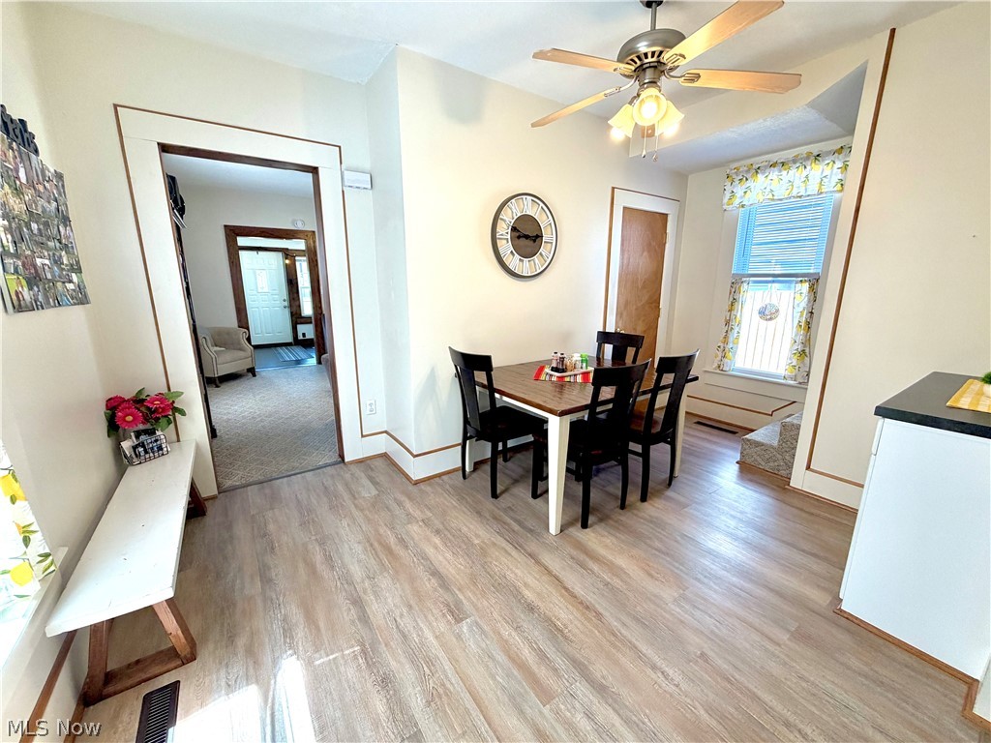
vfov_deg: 85.7
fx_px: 401
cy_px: 372
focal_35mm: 14
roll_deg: +0.3
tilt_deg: -12.2
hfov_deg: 102.1
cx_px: 496
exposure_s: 1/120
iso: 160
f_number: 2.2
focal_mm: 2.22
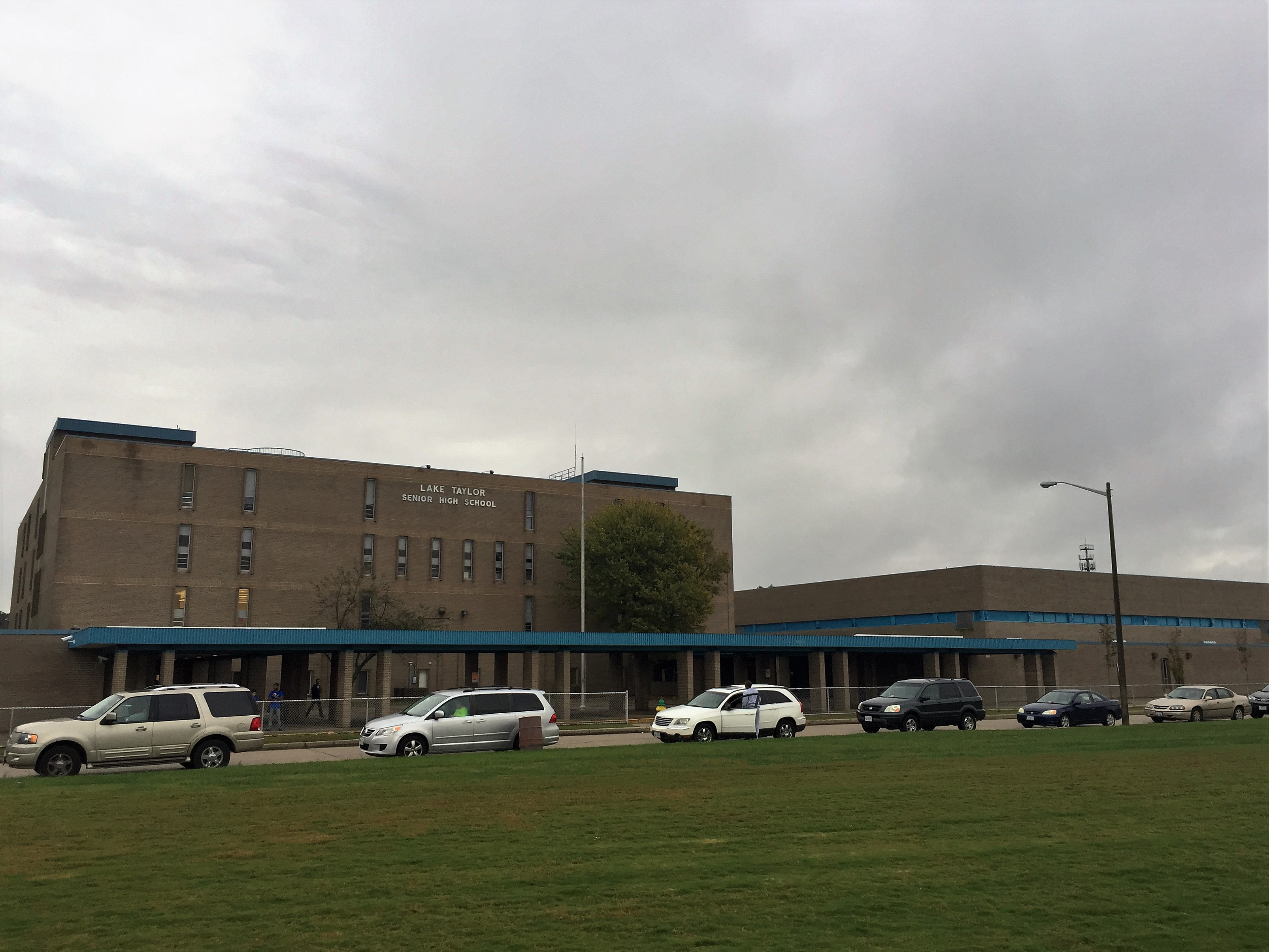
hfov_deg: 61.7
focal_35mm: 29
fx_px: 1063
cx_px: 634
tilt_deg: +11.0
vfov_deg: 48.2
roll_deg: -1.1
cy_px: 476
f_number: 2.2
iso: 50
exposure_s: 1/120
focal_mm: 4.15
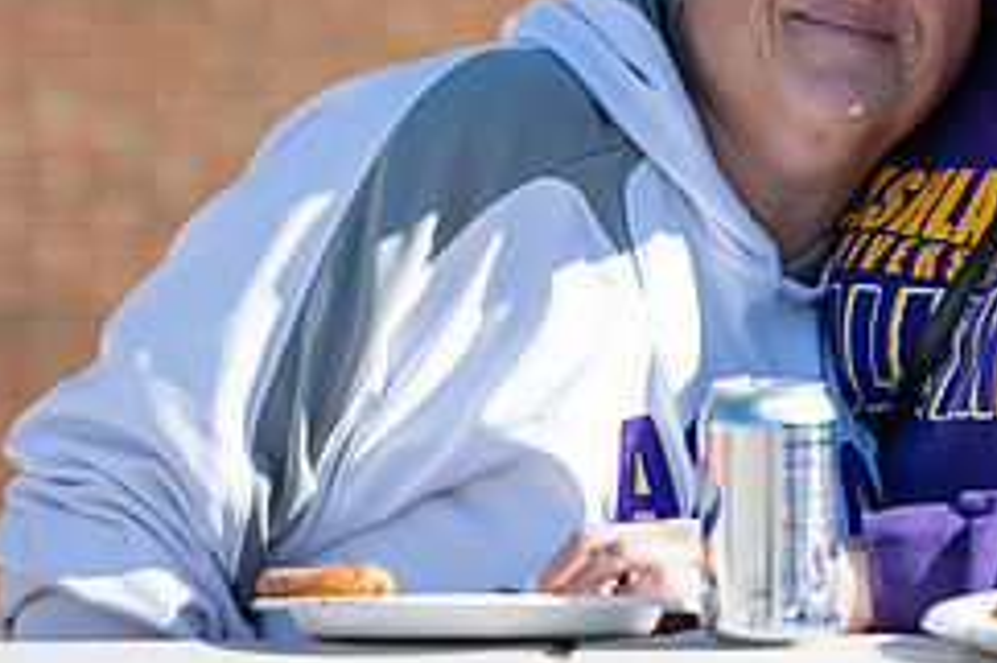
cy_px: 31
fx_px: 7970
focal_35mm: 288
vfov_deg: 4.8
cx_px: 989
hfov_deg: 7.1
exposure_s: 1/640
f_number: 3.5
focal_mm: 120
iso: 100
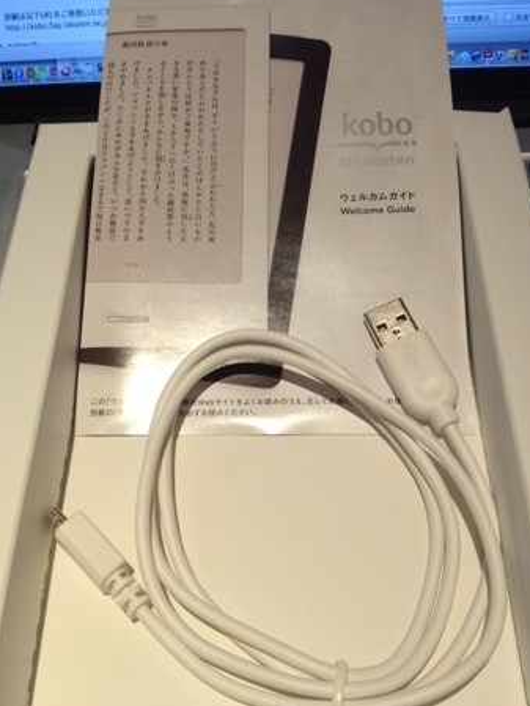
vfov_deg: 47.8
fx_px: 796
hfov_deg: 36.8
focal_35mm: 39
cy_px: 368
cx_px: 268
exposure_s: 1/20
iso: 80
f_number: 2.4
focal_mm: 4.28
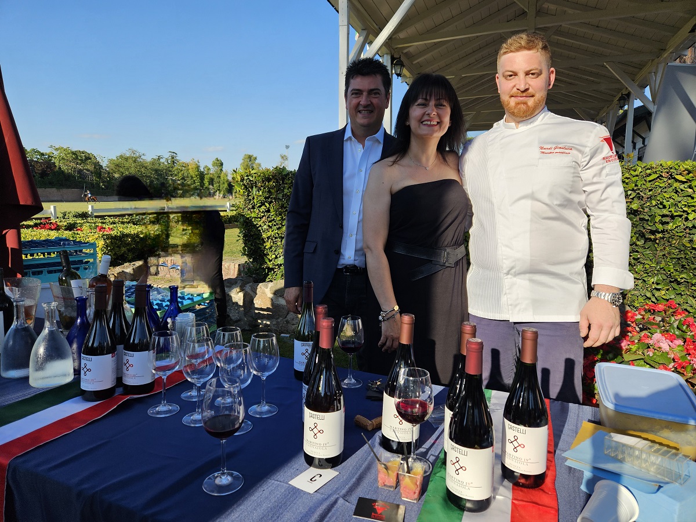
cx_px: 348
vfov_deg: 58.9
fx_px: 462
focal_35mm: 23
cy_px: 261
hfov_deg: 73.9
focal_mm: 5.4
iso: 25
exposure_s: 1/1429
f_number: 1.8
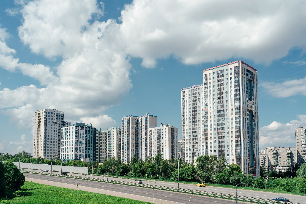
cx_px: 153
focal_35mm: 31
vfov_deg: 42.3
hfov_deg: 60.3
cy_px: 102
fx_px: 263
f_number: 6.3
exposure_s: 1/1600
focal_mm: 31
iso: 200
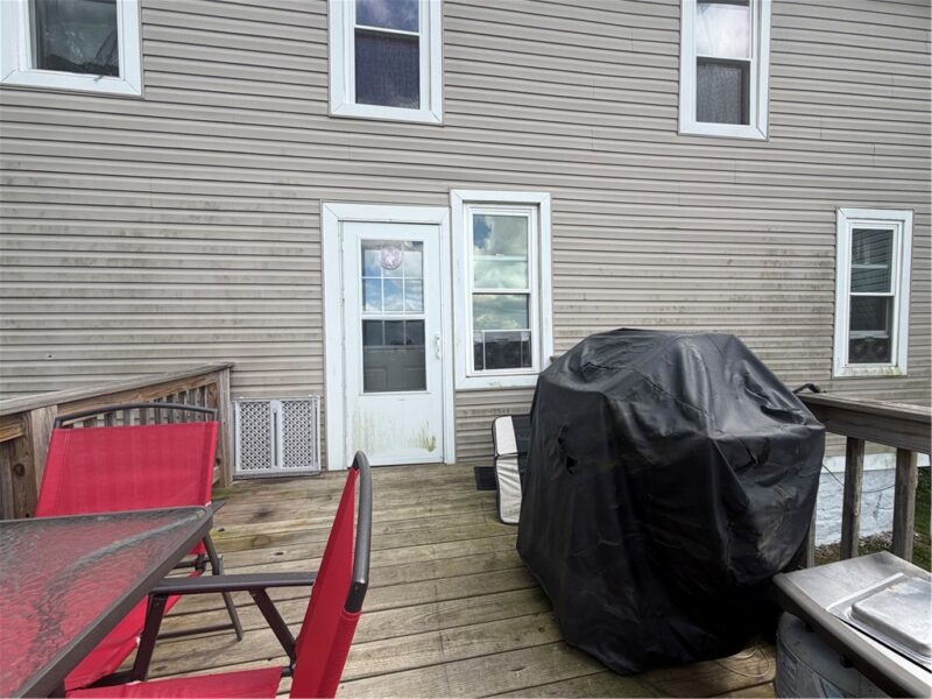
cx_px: 466
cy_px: 350
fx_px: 377
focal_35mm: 14
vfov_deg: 85.7
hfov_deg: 102.1
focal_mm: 2.22
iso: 40
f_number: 2.2
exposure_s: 1/506
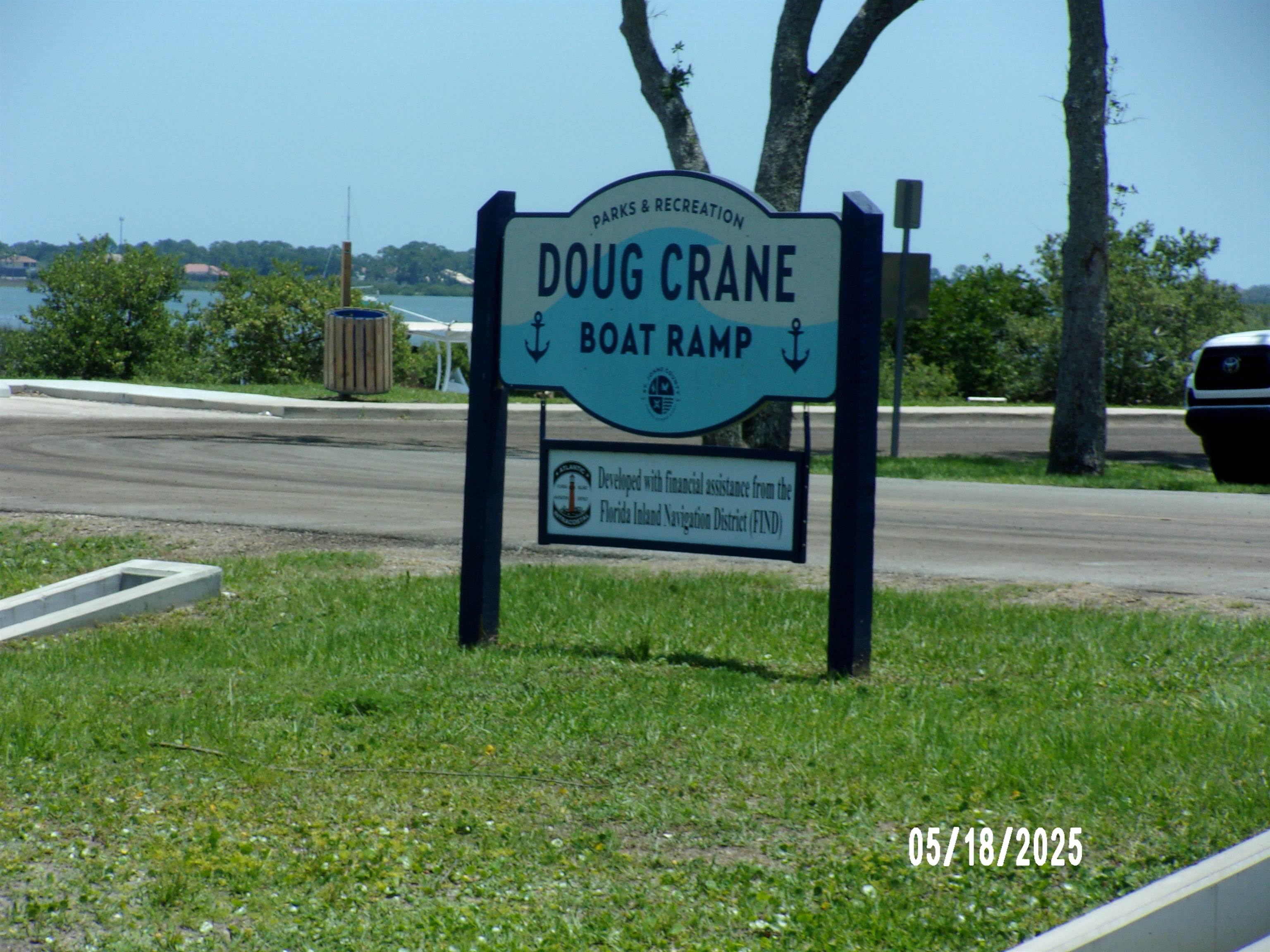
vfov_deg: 10.4
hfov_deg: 13.9
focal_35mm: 142
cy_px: 476
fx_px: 5210
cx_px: 635
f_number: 6.3
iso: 80
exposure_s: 1/340
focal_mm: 25.5
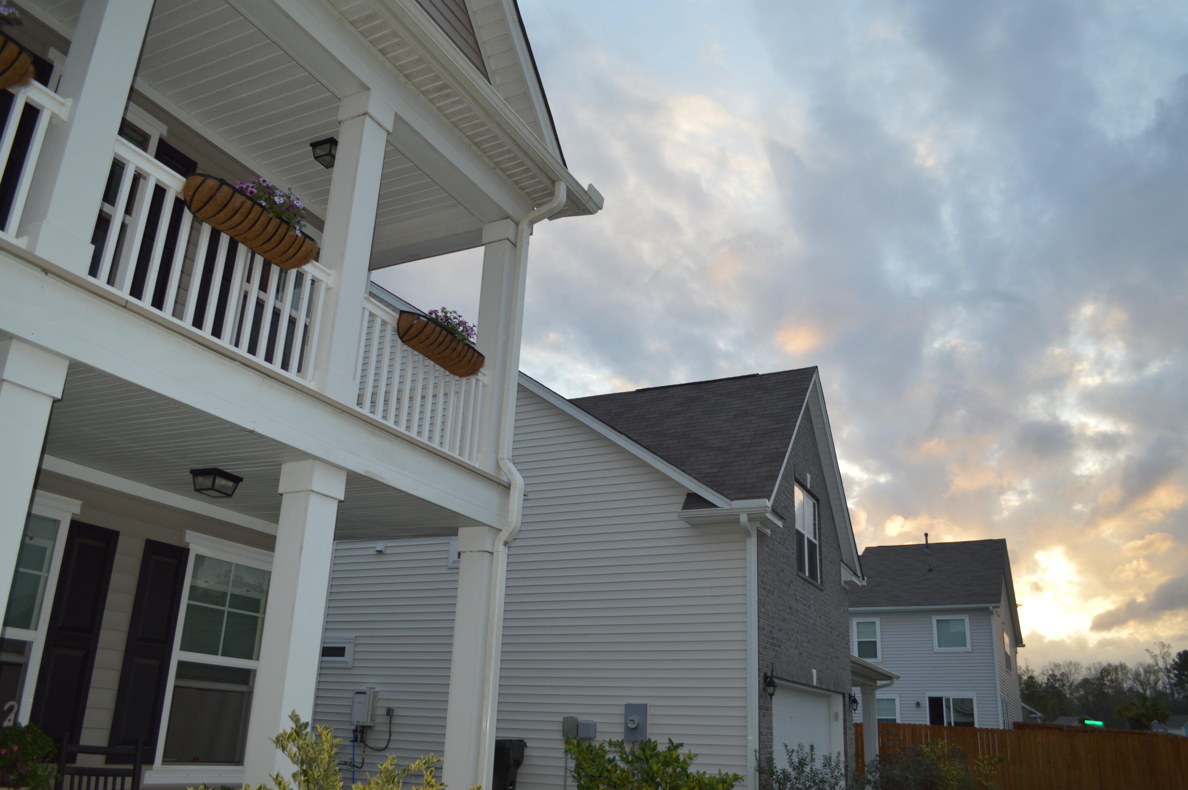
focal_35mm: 27
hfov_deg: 67.4
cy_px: 395
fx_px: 890
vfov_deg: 47.8
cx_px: 594
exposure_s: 1/160
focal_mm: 18
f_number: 3.5
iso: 100
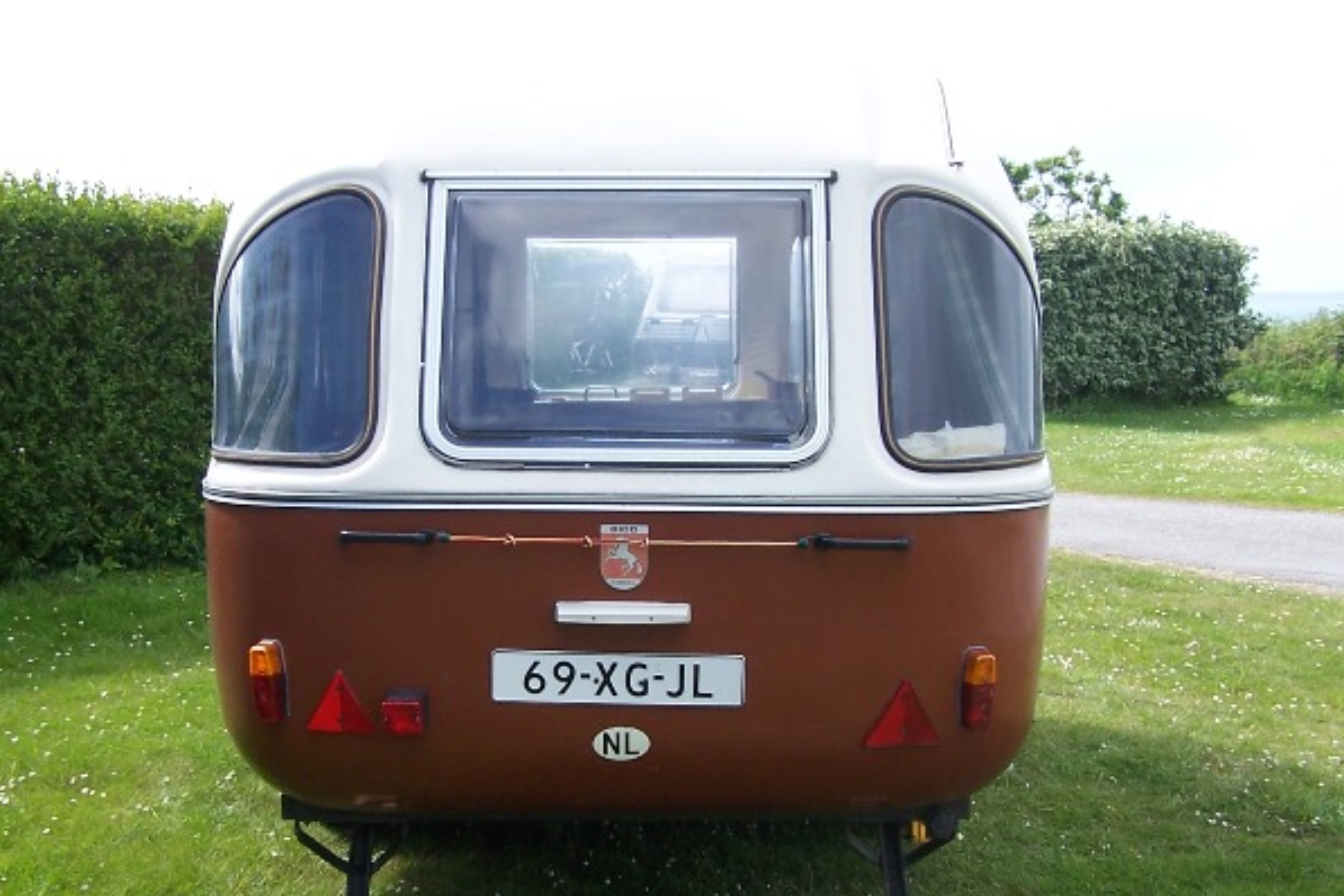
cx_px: 637
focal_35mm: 53
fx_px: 1979
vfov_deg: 25.4
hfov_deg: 37.5
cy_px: 581
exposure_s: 1/350
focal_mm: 6.3
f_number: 2.8
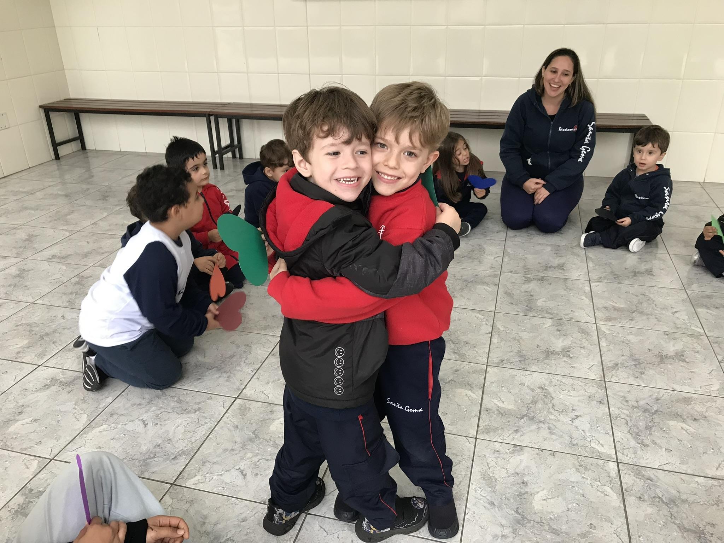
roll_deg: +0.8
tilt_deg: -24.8
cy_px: 272
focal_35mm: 28
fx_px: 586
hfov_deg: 63.4
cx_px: 362
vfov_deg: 49.7
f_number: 1.8
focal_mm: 3.99
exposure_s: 1/24
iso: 32
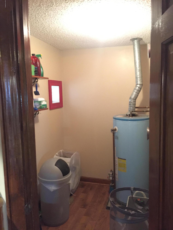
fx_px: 193
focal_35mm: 29
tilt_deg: -5.3
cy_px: 115
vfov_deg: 61.7
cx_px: 86
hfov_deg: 48.2
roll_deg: +1.4
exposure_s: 1/15
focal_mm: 4.15
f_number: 2.2
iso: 800
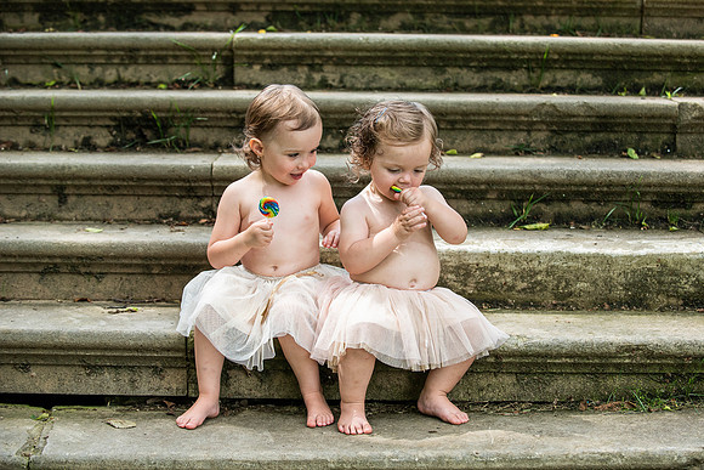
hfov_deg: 25.2
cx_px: 366
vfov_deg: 17.0
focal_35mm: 80
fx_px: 1573
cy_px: 236
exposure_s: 1/1000
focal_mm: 75
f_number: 3.5
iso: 640
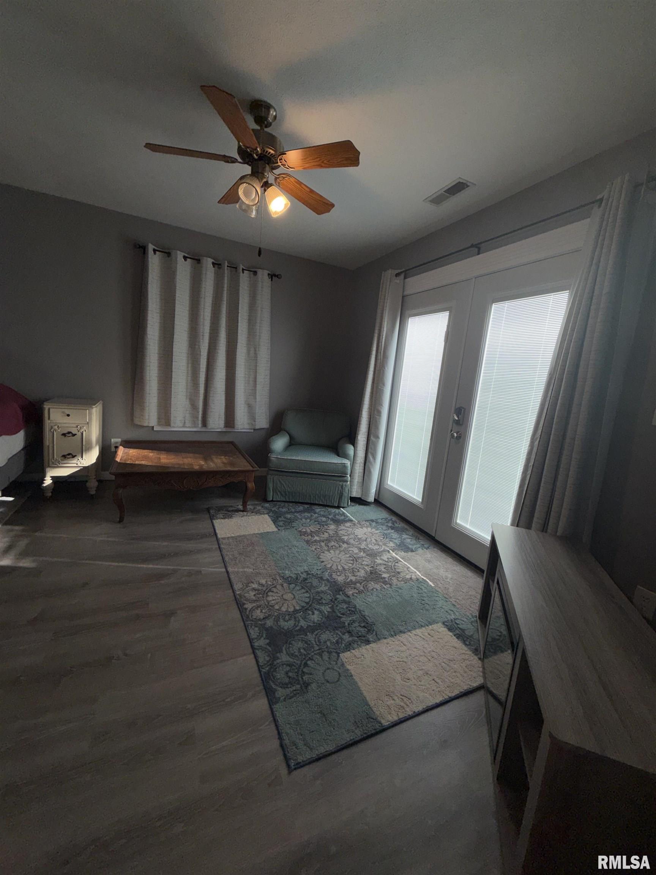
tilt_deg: -9.9
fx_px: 354
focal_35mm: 14
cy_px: 438
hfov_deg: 85.7
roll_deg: -5.7
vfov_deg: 102.1
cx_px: 328
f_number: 2.2
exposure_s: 1/120
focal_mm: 2.22
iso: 20
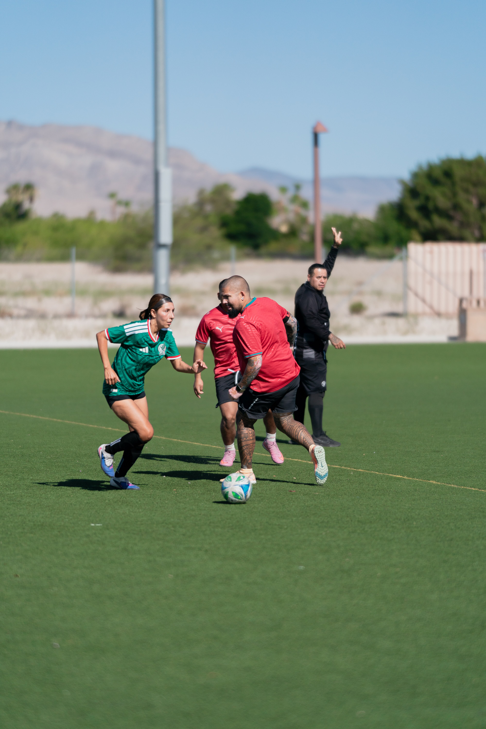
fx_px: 2734
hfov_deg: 10.2
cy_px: 364
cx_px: 243
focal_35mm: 135
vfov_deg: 15.2
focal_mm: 135
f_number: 1.8
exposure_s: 1/32000
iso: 320
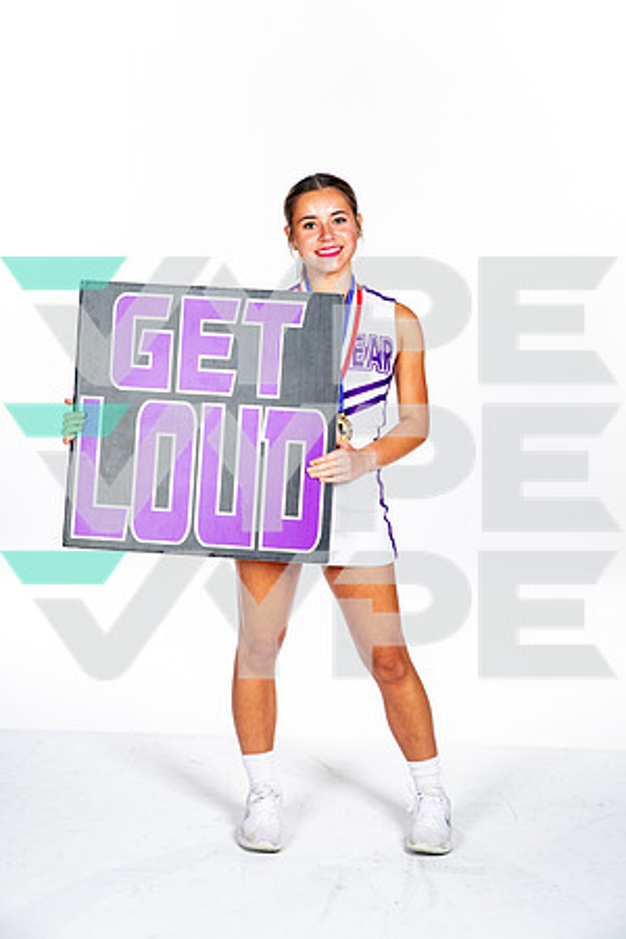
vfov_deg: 28.8
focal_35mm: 70
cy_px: 470
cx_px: 313
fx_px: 1826
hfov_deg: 19.5
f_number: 7.1
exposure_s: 1/320
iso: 250
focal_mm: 70
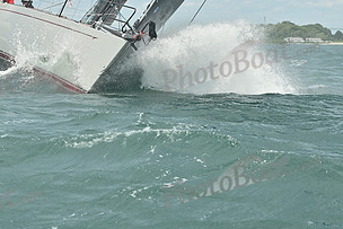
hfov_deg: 12.5
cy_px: 21
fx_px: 1563
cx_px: 104
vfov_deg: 8.4
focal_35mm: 164
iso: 250
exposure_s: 1/1250
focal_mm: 86
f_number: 7.1
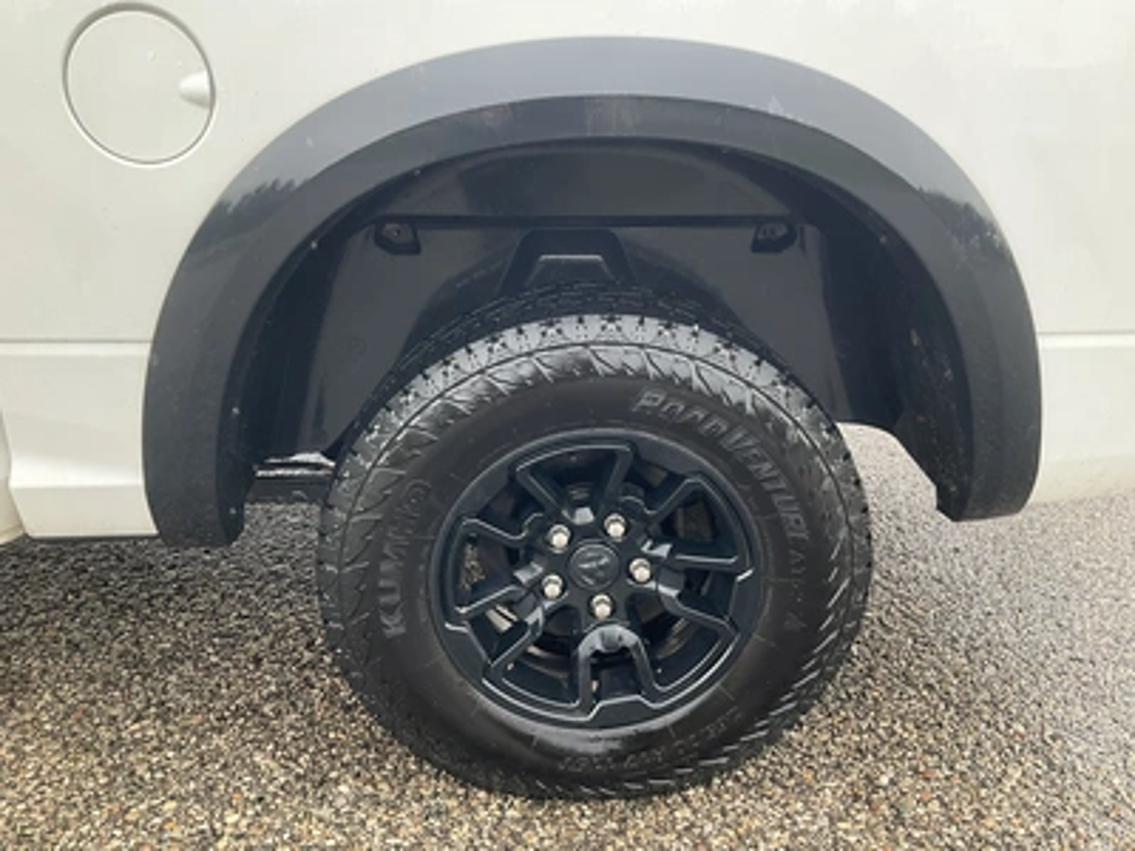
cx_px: 568
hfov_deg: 61.7
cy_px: 426
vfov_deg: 48.2
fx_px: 951
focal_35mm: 29
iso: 64
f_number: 1.8
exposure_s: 1/68
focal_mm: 3
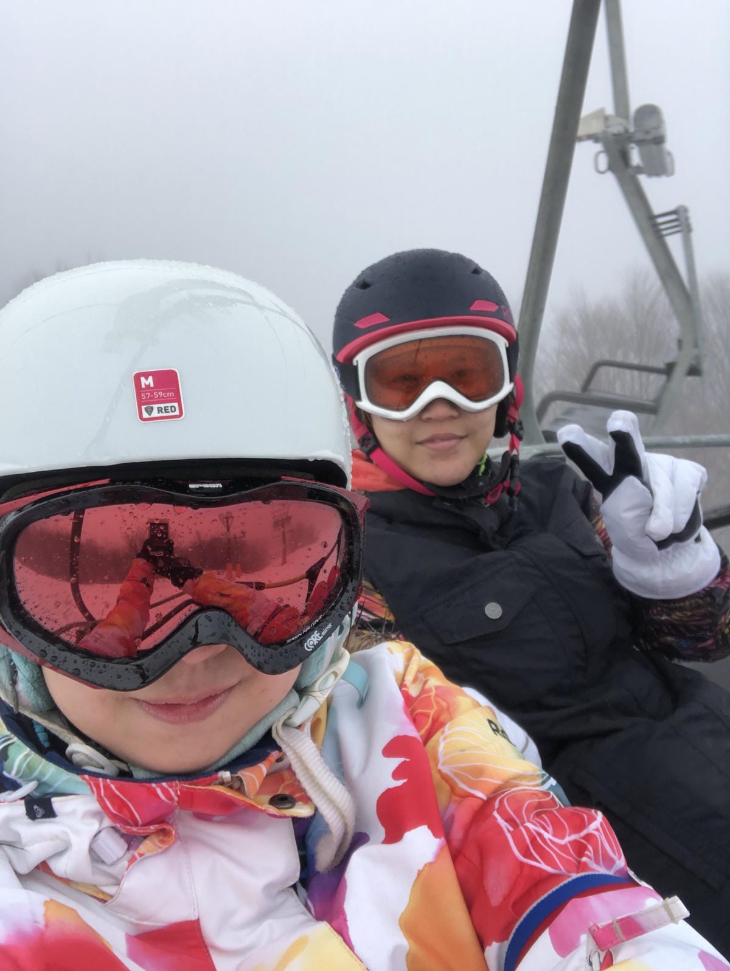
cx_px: 365
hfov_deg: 44.2
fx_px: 899
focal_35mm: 32
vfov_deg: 56.8
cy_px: 486
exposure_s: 1/321
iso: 20
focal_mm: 2.87
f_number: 2.2
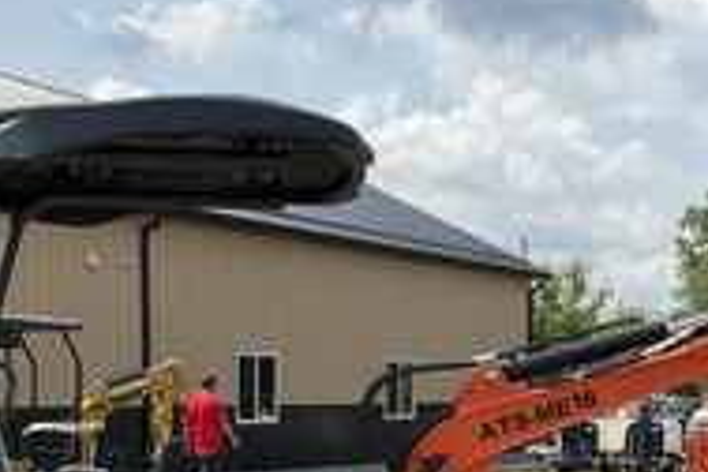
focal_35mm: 64
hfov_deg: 31.3
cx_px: 262
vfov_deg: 20.2
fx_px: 1259
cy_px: 536
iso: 25
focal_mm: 3
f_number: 1.8
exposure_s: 1/1144
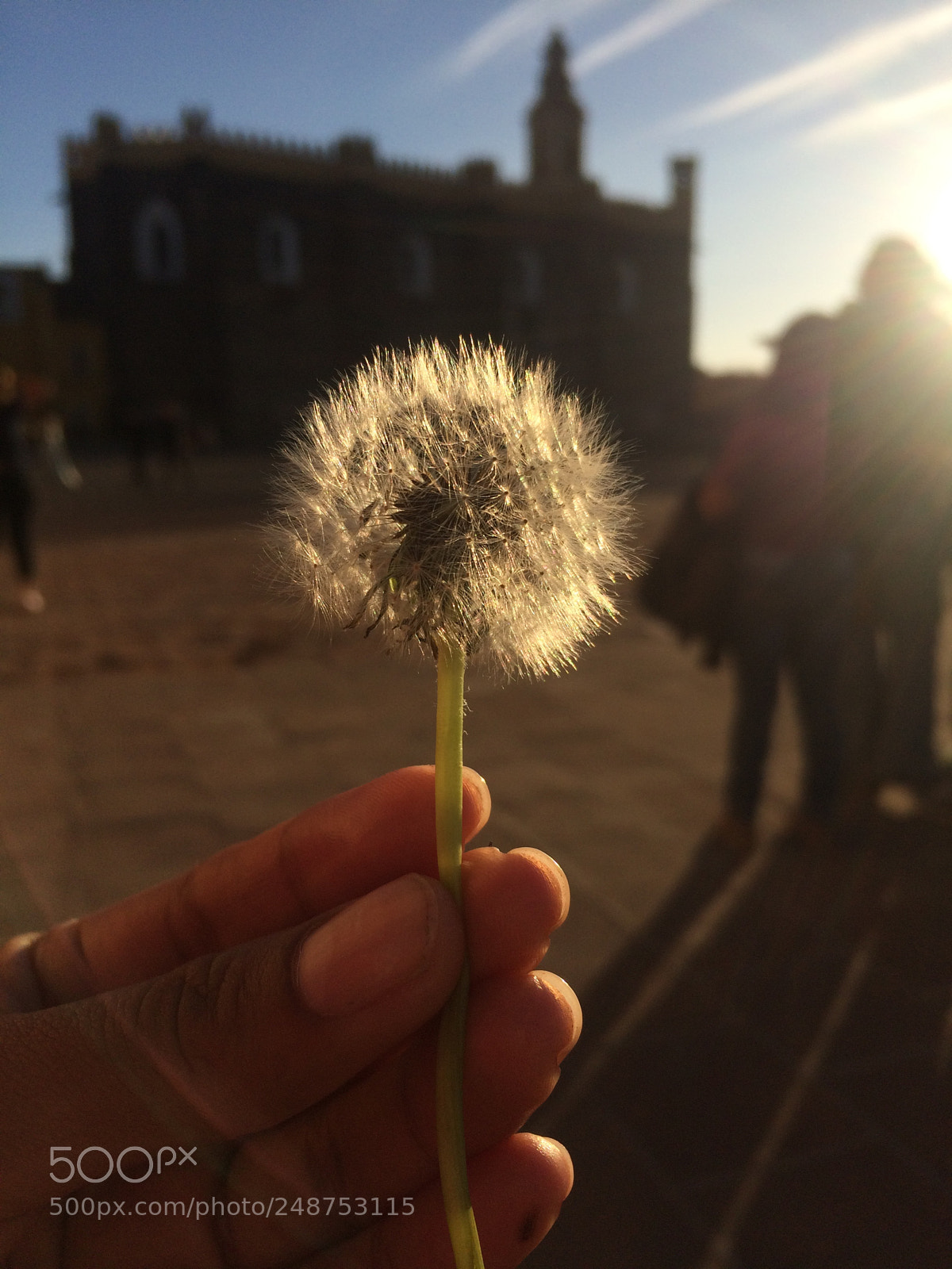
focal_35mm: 29
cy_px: 634
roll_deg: +0.8
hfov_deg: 48.2
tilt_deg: -10.7
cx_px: 476
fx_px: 1063
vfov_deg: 61.7
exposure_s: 1/3425
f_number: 2.2
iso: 32
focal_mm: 4.15
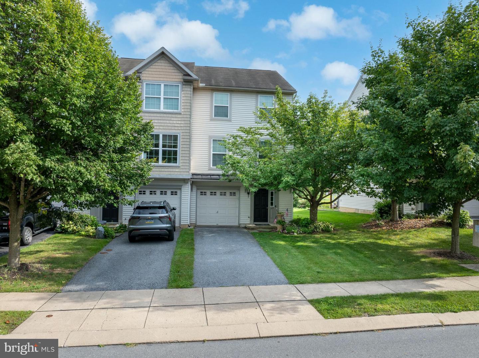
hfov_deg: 71.6
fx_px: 332
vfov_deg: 56.8
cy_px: 179
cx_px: 240
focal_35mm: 24
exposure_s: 1/240
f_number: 7.1
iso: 100
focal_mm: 12.29
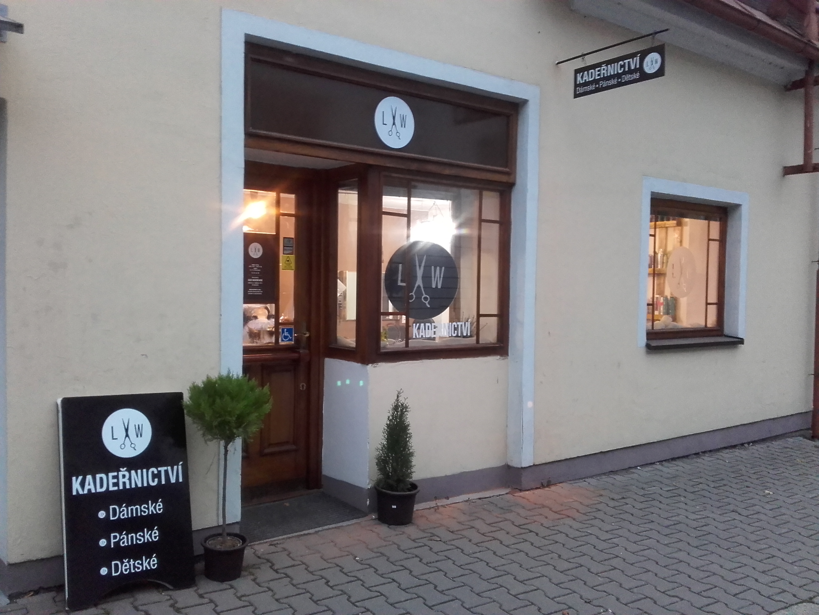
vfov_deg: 45.4
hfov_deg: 58.4
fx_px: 733
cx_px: 410
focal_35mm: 31
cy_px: 308
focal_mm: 3.3
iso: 160
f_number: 2.2
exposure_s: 1/13
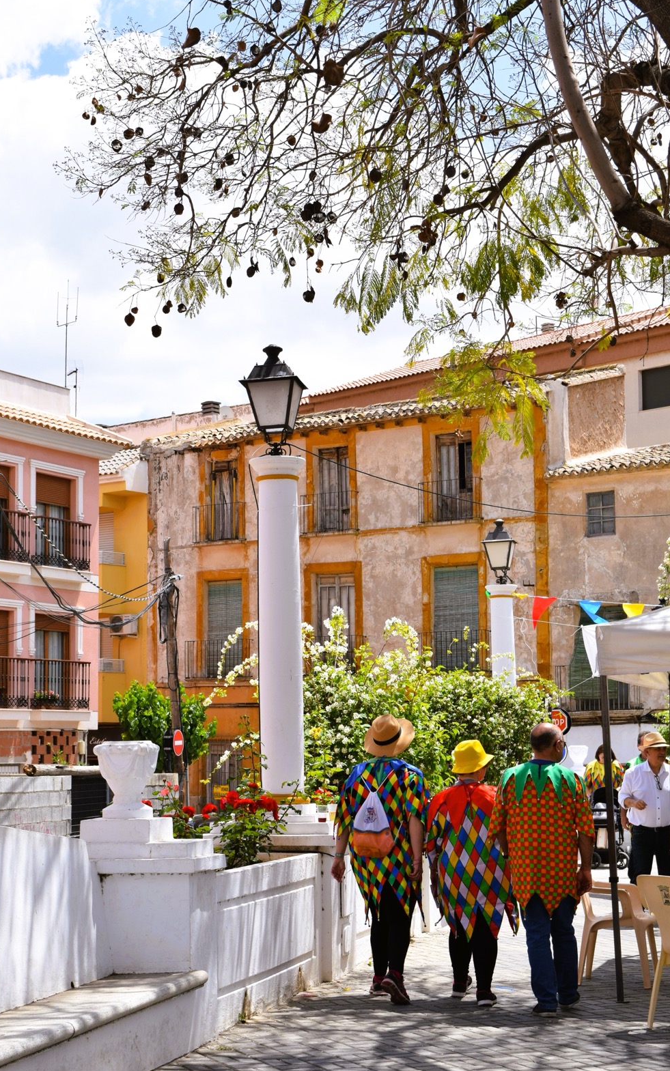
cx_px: 314
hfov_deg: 24.4
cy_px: 539
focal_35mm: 53
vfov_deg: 38.2
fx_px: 1548
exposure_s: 1/400
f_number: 10
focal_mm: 34
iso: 200
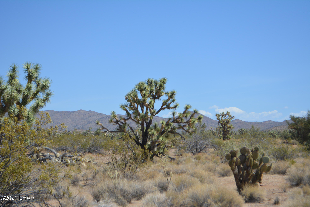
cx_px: 155
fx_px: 711
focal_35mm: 82
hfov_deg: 24.6
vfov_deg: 16.6
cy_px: 104
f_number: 7.1
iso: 400
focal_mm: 55
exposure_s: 1/1600
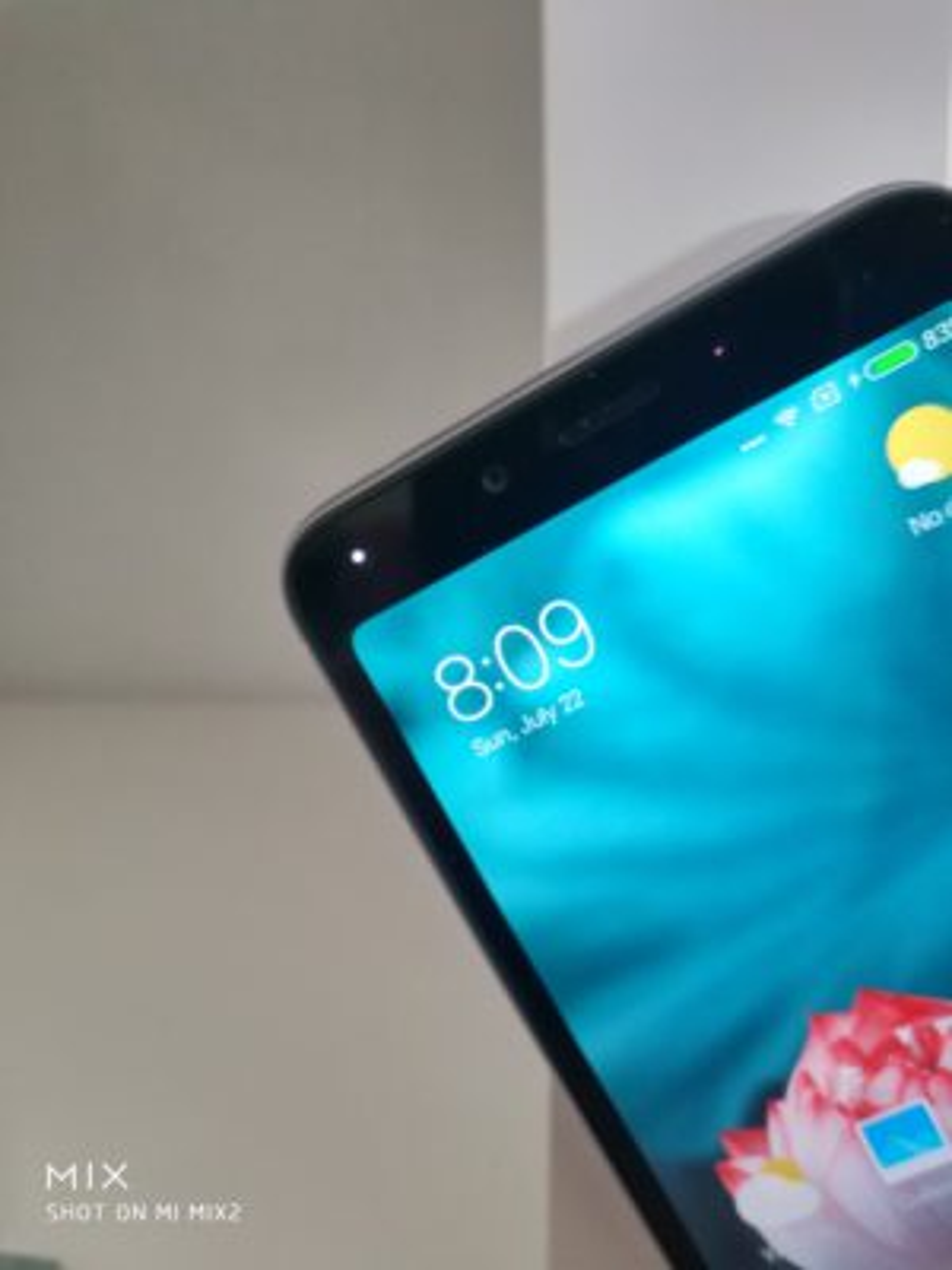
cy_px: 635
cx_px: 476
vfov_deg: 56.8
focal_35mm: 32
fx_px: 1173
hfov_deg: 44.2
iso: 474
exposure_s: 1/17
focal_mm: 4.5
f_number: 2
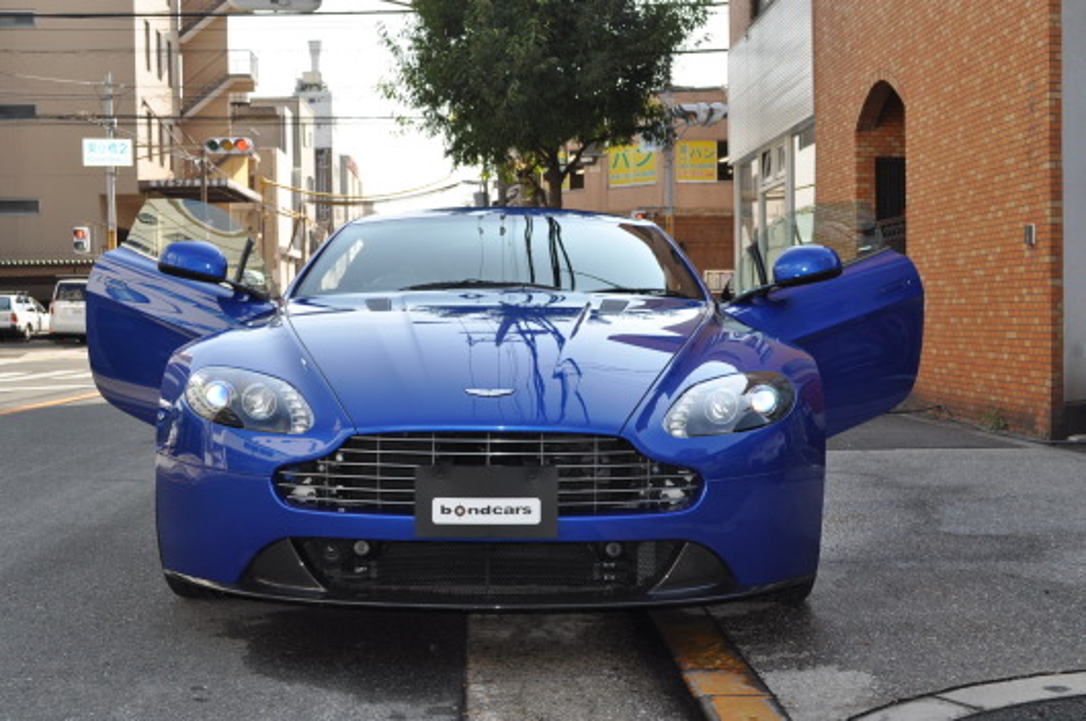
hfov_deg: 41.2
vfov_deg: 28.0
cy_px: 360
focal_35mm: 48
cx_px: 543
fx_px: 1446
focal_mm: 32
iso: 200
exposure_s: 1/200
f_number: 8
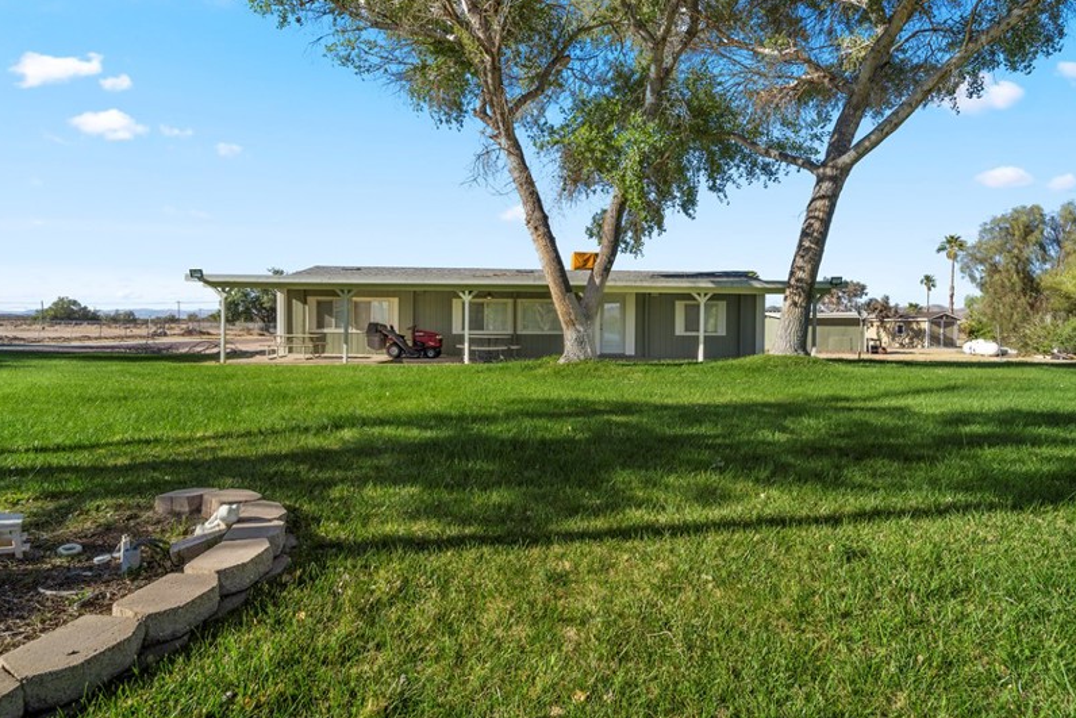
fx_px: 538
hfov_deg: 90.0
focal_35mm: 18
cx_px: 549
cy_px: 327
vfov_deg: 67.3
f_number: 9
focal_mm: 14
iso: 100
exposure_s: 1/160
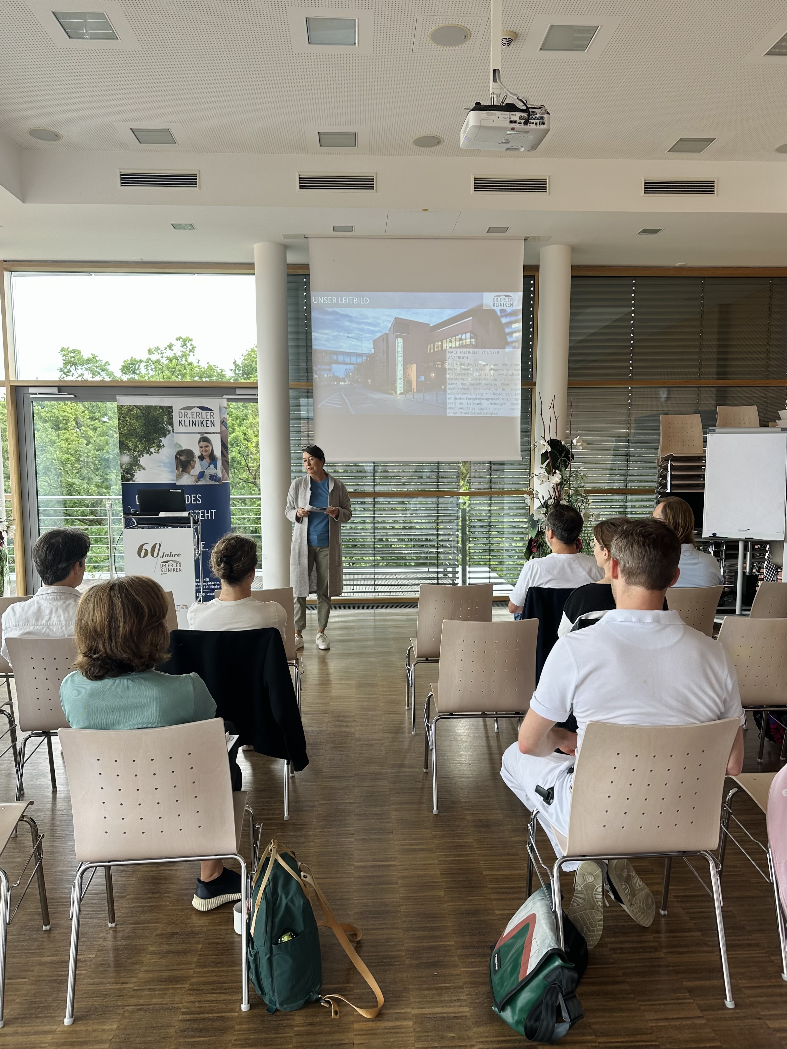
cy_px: 541
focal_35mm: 25
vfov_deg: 69.4
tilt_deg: -4.2
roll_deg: +0.5
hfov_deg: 54.9
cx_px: 394
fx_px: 758
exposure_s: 1/159
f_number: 1.78
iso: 64
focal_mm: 6.86
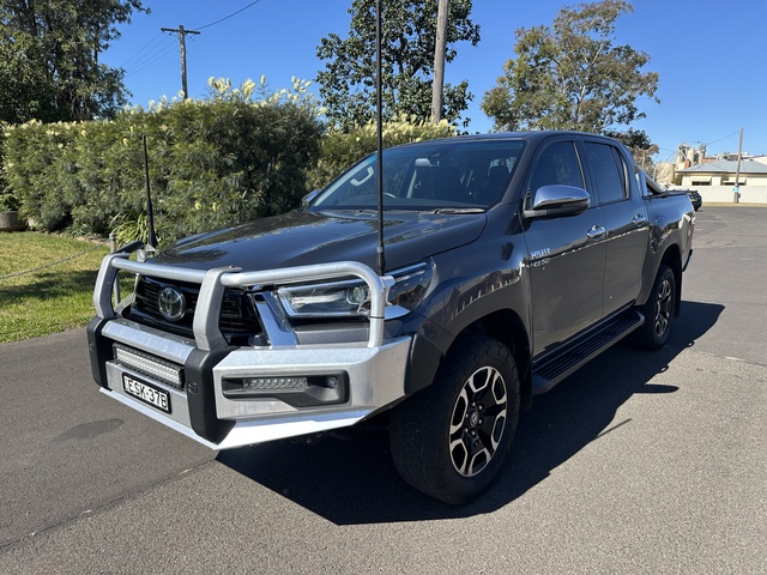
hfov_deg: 71.6
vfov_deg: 56.8
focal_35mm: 24
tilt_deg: -8.7
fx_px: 532
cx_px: 384
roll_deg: -1.9
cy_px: 288
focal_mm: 6.86
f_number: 1.78
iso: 80
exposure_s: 1/2410
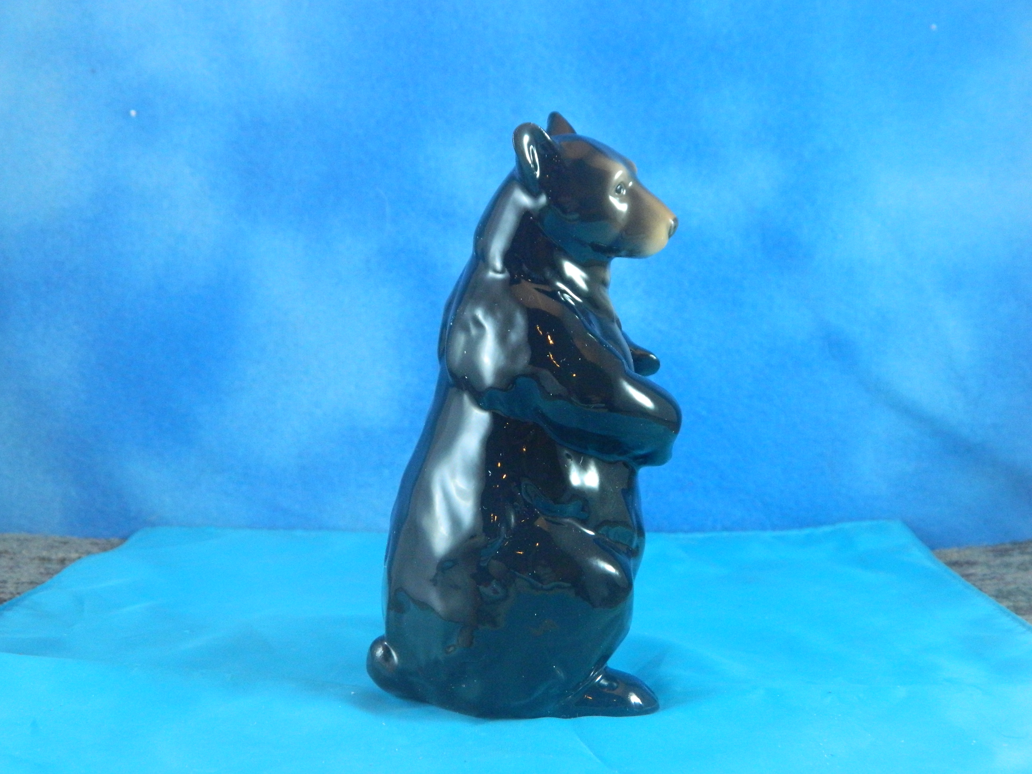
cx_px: 516
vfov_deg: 30.9
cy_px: 387
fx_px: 1401
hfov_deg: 40.4
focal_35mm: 47
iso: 400
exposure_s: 1/25
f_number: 3.6
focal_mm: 8.4
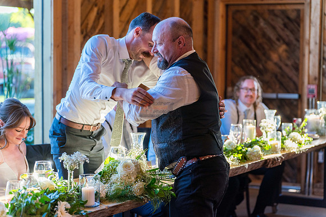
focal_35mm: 85
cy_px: 108
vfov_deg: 16.1
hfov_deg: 23.9
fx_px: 770
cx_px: 163
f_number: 2.8
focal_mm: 85
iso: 1000
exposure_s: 1/400
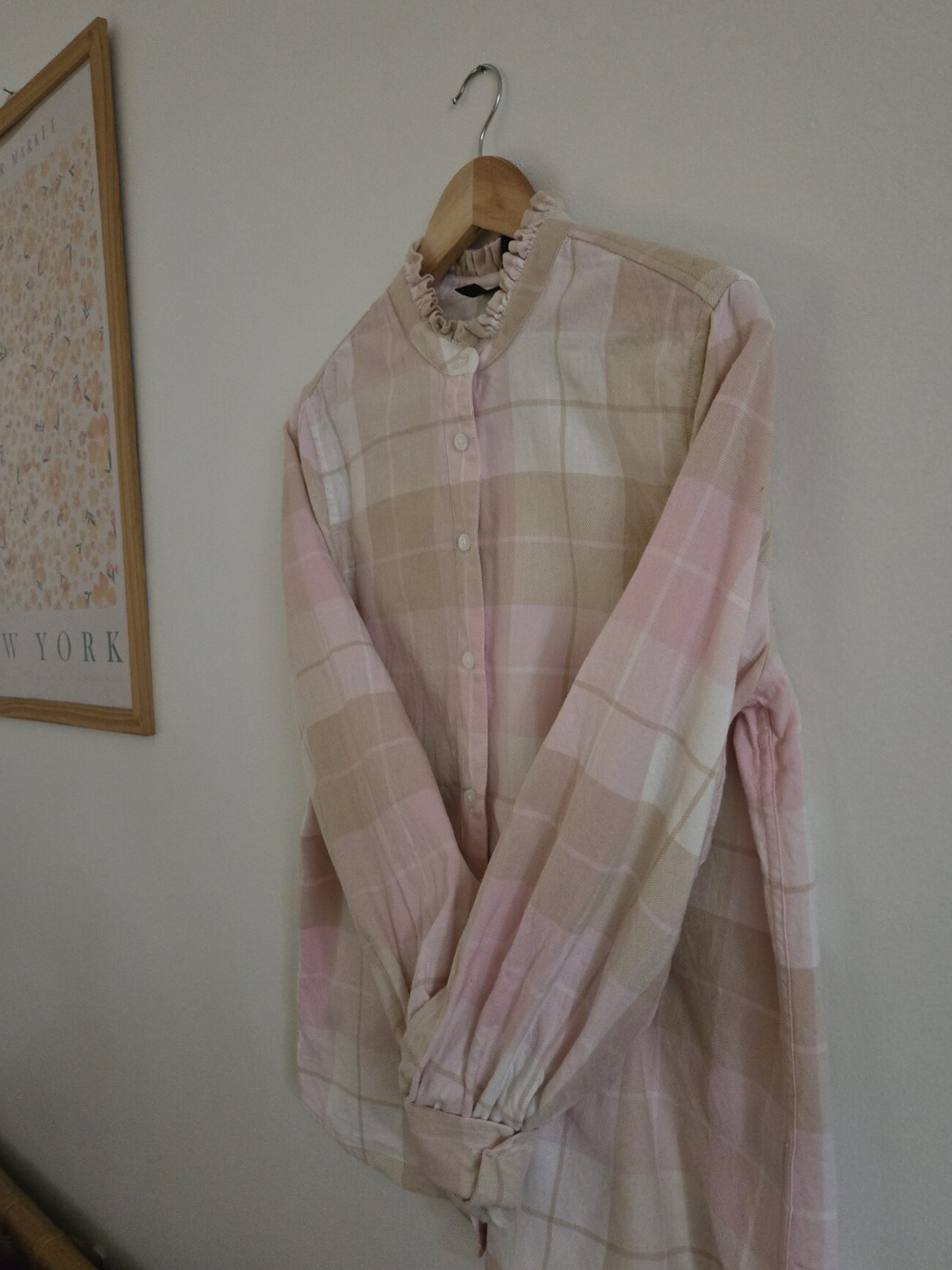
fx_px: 990
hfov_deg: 51.1
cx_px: 549
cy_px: 614
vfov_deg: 65.3
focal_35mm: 27
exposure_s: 1/60
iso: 1250
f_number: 1.8
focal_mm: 5.4
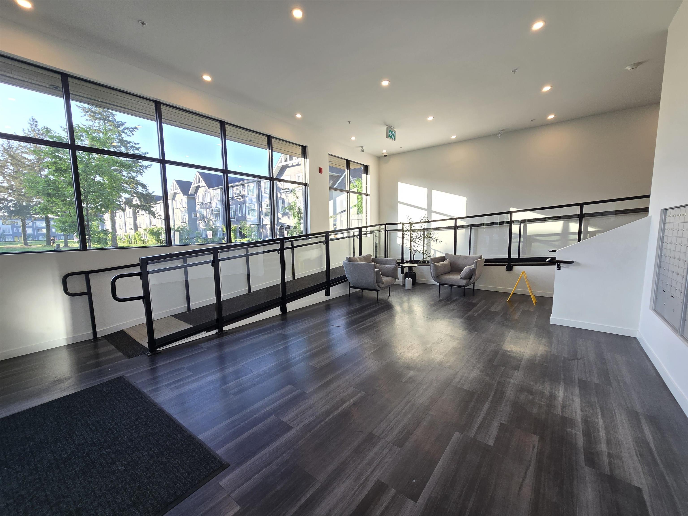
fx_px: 258
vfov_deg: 89.9
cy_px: 258
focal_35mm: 13
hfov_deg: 106.2
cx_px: 344
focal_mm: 2.2
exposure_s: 1/120
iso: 64
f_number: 2.2
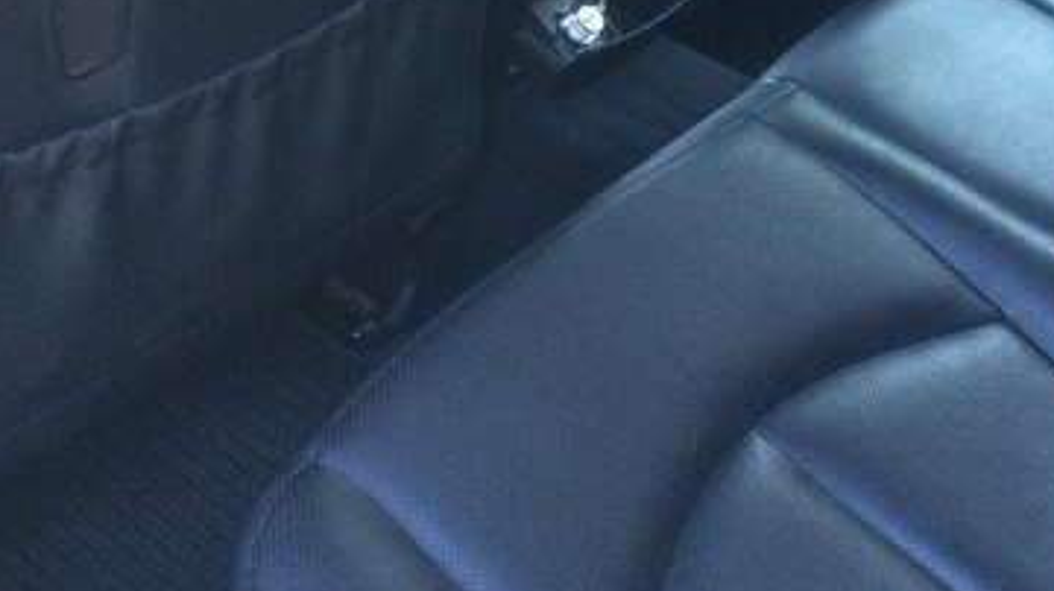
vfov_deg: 19.6
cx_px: 750
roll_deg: +0.6
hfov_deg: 35.5
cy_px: -89
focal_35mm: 58
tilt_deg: -23.7
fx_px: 1620
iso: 80
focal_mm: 4.15
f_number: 2.2
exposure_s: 1/33
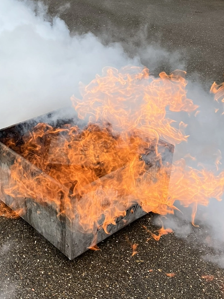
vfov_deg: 35.9
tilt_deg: -22.0
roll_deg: +1.3
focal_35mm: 53
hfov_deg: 26.8
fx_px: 457
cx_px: 35
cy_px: 103
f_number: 1.5
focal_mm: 5.7
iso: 50
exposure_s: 1/1009
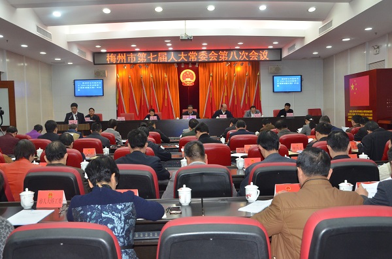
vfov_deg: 35.3
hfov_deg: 51.4
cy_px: 130
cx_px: 196
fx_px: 407
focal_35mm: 38
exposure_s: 1/80
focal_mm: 25
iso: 1600
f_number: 5.6
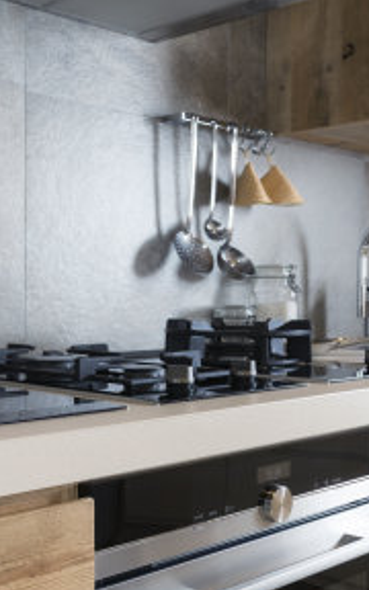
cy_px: 318
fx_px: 837
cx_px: 115
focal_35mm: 52
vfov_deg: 38.8
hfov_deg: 24.7
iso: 100
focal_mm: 24
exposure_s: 1/5
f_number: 5.6
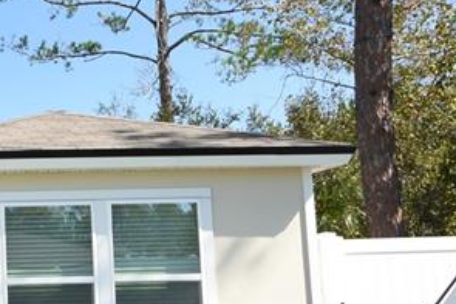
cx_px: -74
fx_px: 659
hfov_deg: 32.4
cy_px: 235
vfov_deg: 25.6
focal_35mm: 52
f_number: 7.1
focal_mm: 10
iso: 100
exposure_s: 1/200
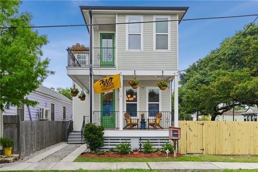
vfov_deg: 46.4
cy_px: 86
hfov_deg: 65.5
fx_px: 201
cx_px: 129
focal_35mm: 28
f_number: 13
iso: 400
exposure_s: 1/80
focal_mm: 28
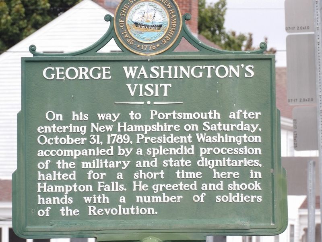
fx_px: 3377
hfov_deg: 5.5
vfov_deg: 4.1
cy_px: 121
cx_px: 161
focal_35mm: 363
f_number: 4.2
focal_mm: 65.2
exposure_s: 1/100
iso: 161
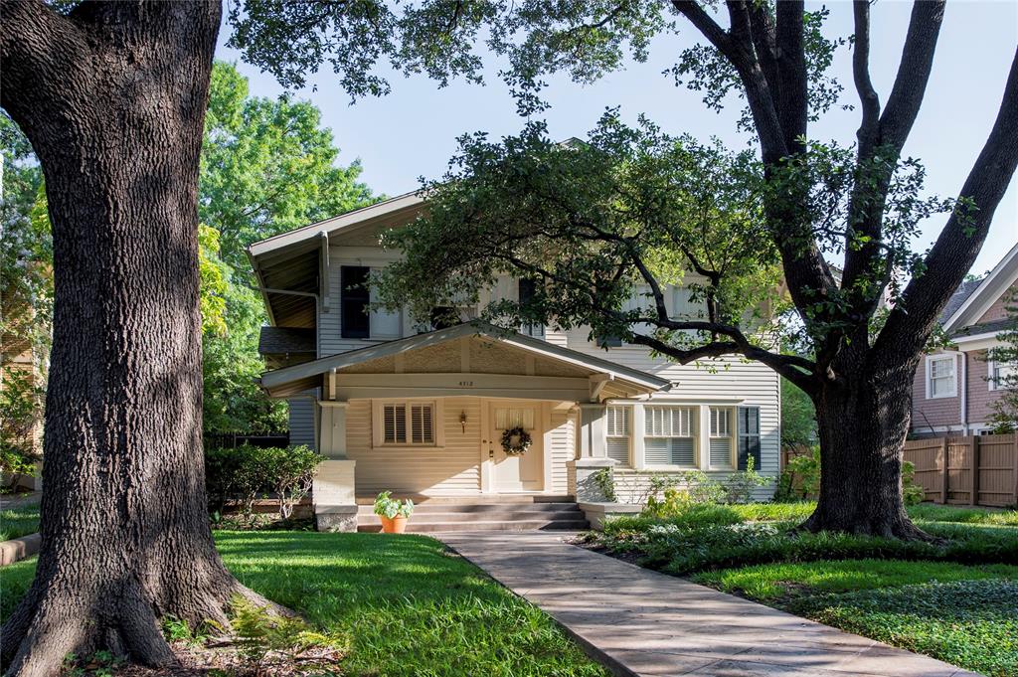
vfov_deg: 53.1
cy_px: 338
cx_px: 509
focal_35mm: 24
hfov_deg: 73.8
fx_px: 678
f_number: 5.6
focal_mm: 24
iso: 180
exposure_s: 1/250
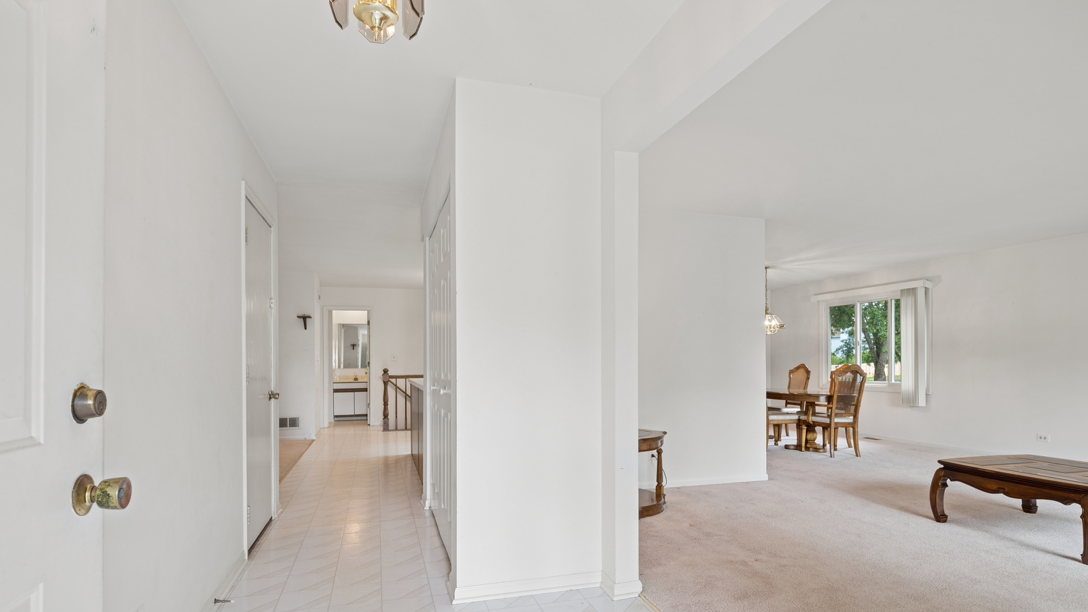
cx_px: 542
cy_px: 358
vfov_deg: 55.6
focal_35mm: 20
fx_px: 577
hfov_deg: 86.6
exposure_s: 1/13
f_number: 8
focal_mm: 19
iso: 200
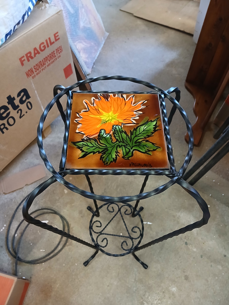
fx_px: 229
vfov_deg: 67.3
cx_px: 114
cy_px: 152
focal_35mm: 26
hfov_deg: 53.1
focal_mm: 3.98
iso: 500
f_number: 1.8
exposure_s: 1/25
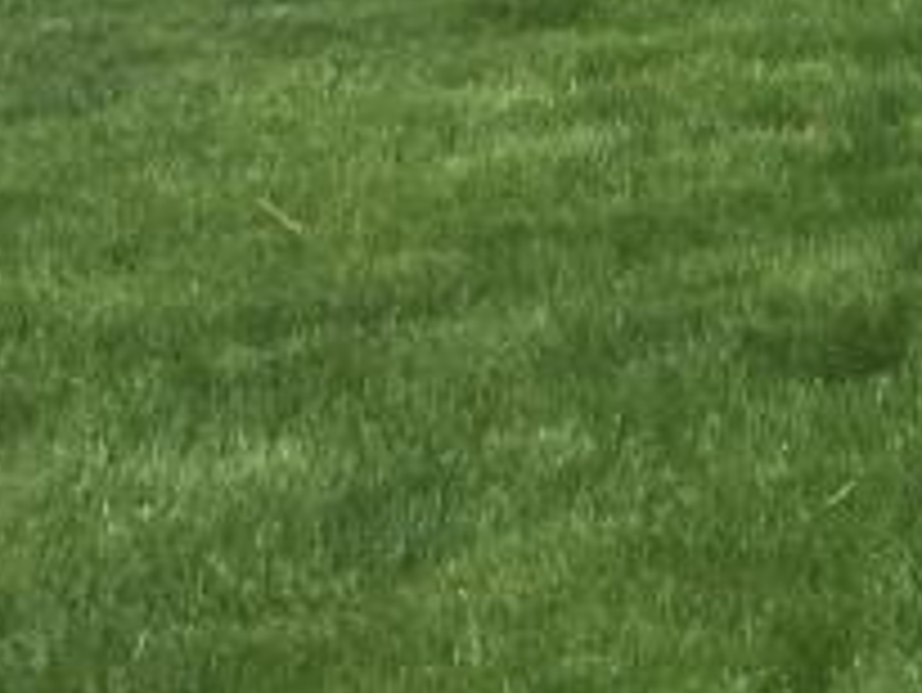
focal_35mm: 145
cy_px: -918
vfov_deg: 9.3
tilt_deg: +10.8
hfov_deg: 12.4
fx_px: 3864
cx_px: 1691
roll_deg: +4.0
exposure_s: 1/2825
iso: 32
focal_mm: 4.15
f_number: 2.2
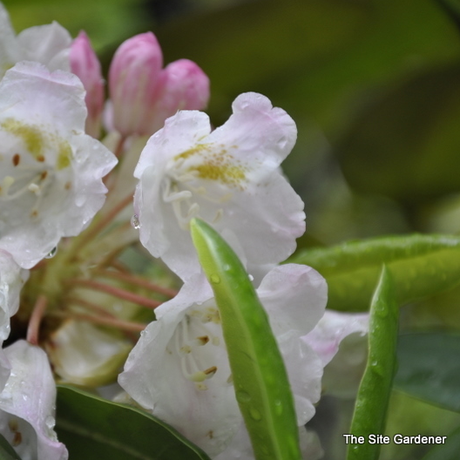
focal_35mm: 203
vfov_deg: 8.6
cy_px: 229
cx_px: 115
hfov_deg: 8.6
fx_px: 3047
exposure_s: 1/125
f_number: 5.6
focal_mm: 105
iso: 280
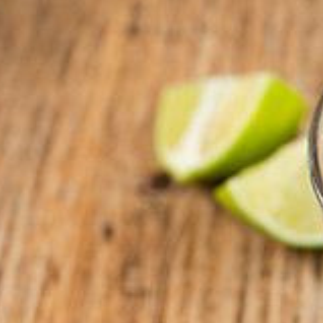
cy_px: 185
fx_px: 1890
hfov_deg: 9.4
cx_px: 558
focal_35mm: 179
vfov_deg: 9.8
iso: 250
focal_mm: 50
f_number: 5
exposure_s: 1/100
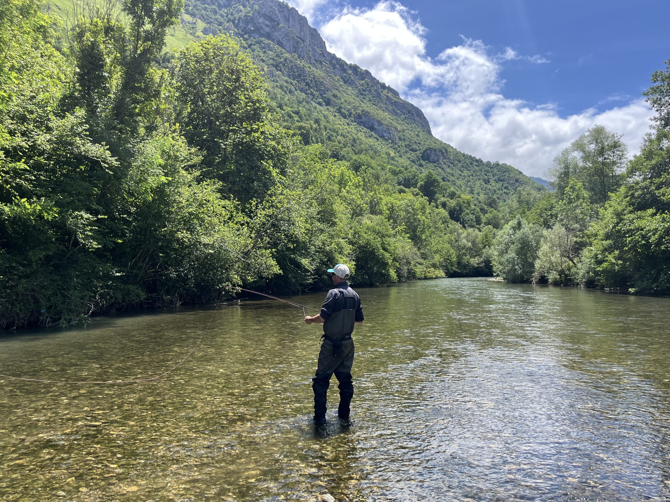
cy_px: 251
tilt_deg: +3.7
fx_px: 503
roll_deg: +0.2
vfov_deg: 53.1
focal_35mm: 26
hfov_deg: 67.3
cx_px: 335
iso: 50
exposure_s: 1/1309
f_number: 1.6
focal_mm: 5.1
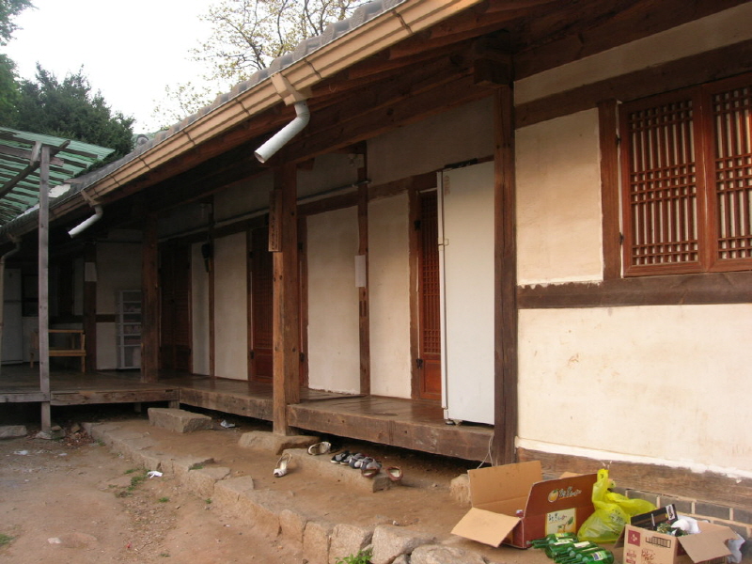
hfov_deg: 49.0
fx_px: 826
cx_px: 376
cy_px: 282
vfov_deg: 37.7
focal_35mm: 38
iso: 64
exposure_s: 1/52
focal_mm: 7.8
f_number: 4.8
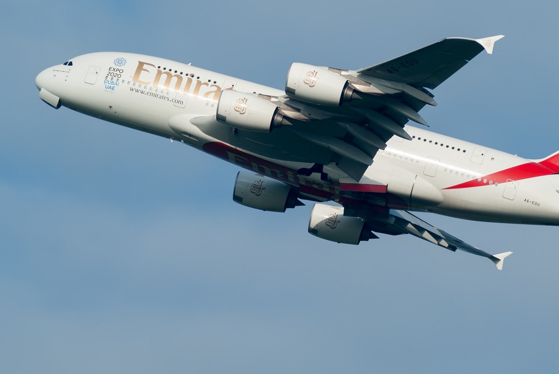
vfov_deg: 4.0
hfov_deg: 6.0
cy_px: 149
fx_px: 5302
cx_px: 364
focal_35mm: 341
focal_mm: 160
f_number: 8
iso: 100
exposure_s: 1/500
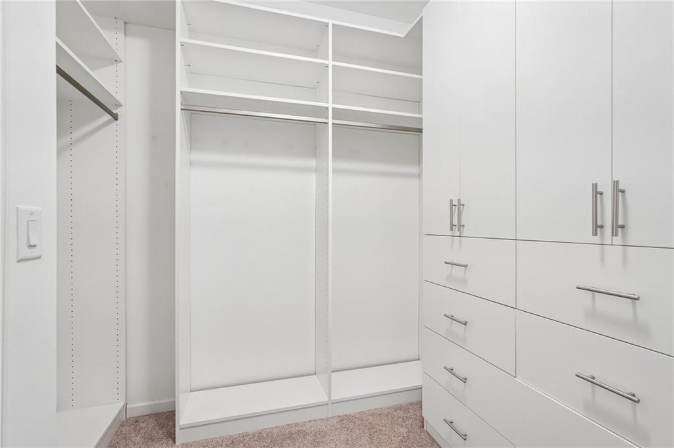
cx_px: 337
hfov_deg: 93.3
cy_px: 224
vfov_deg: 70.3
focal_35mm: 17
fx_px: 318
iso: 800
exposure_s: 1/13
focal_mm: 17
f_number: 8
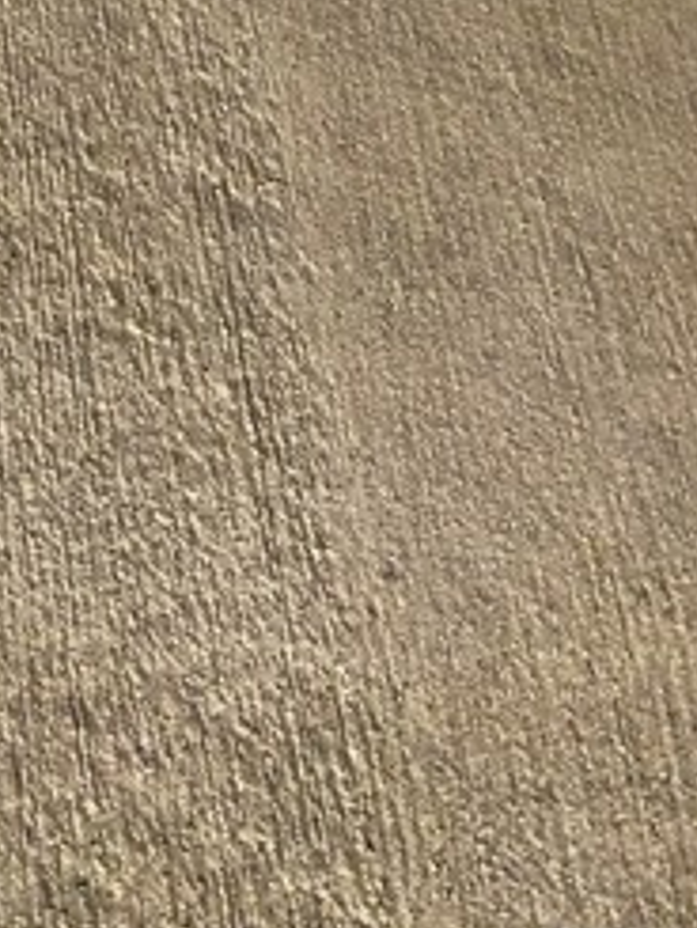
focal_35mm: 68
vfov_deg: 25.6
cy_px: -189
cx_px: -42
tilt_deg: -50.3
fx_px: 1824
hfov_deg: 20.7
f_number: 1.8
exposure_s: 1/30
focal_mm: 4.25
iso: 800
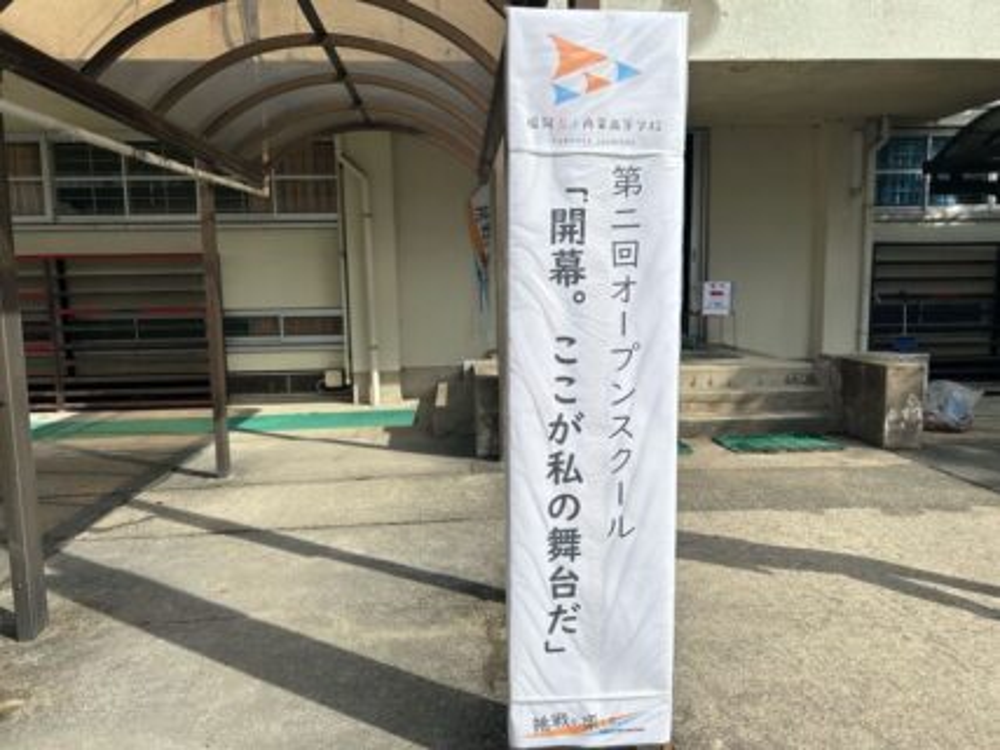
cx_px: 500
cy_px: 375
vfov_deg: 53.0
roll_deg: +1.5
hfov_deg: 67.3
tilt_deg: -7.0
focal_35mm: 26
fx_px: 751
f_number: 1.5
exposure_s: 1/4444
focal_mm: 5.7
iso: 50
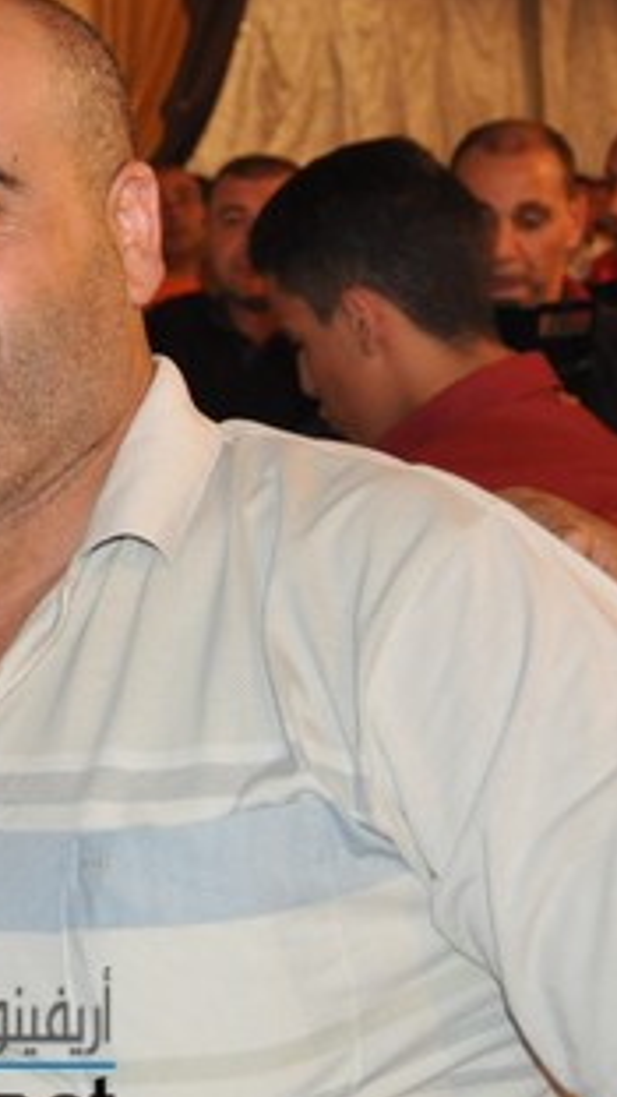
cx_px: -109
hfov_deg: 12.2
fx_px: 2820
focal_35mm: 97
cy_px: 517
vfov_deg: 22.0
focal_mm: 30
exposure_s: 1/60
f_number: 4.2
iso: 800
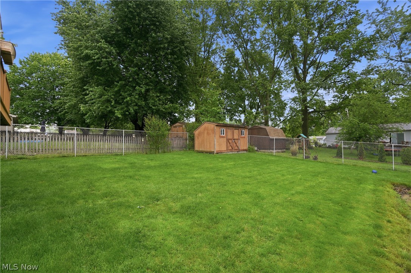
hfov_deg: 96.8
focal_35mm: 16
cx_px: 206
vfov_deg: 73.6
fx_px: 182
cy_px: 136
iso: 640
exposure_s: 1/250
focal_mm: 16
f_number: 8
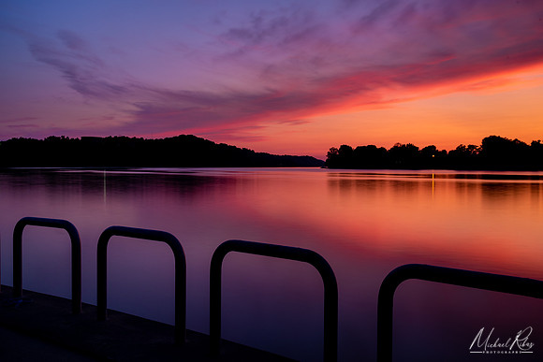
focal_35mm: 34
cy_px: 181
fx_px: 513
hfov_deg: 55.8
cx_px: 272
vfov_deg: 38.9
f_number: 13
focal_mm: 34
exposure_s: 20
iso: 200
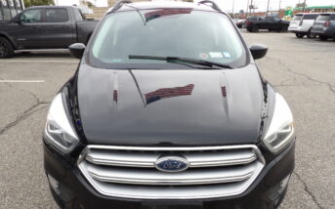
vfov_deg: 47.3
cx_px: 170
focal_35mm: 26
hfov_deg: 70.4
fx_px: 237
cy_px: 125
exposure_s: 1/52
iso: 100
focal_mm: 4.3
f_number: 3.2
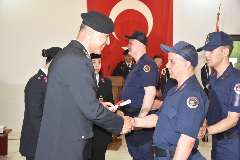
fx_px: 270
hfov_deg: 47.9
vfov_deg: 33.0
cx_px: 120
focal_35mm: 40
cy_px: 80
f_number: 4
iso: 1000
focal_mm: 27
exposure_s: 1/60
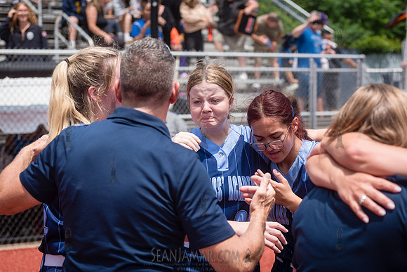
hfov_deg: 25.4
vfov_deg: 17.1
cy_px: 136
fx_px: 905
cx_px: 204
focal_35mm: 80
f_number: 4.5
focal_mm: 80
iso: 400
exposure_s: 1/3200
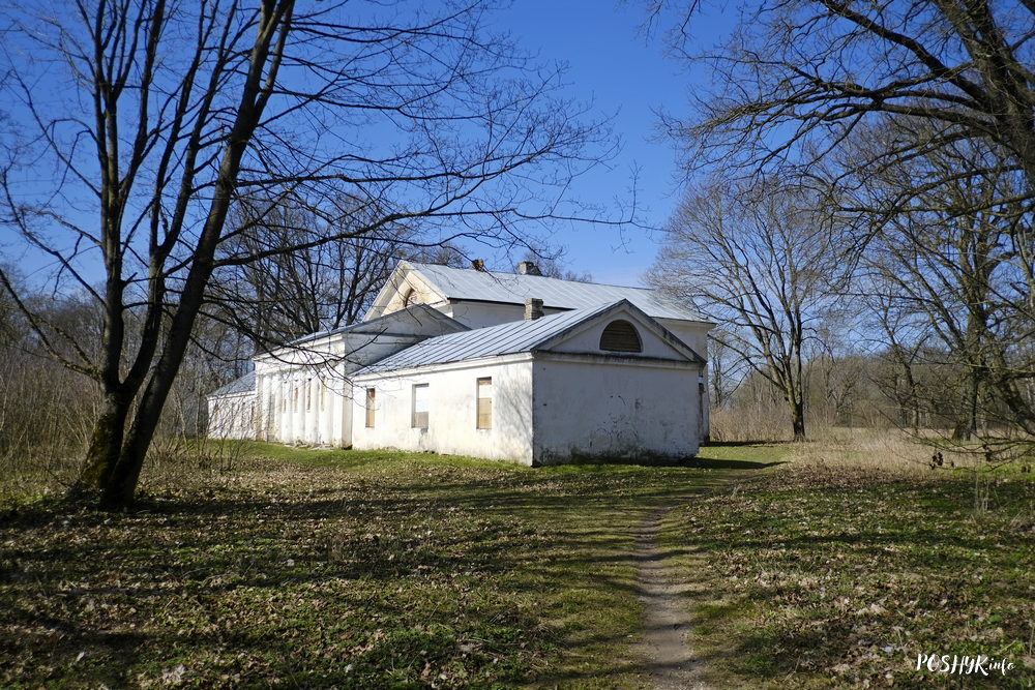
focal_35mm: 27
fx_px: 776
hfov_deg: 67.4
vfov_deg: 47.9
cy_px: 345
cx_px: 518
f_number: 2
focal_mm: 18
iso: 200
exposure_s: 1/8000
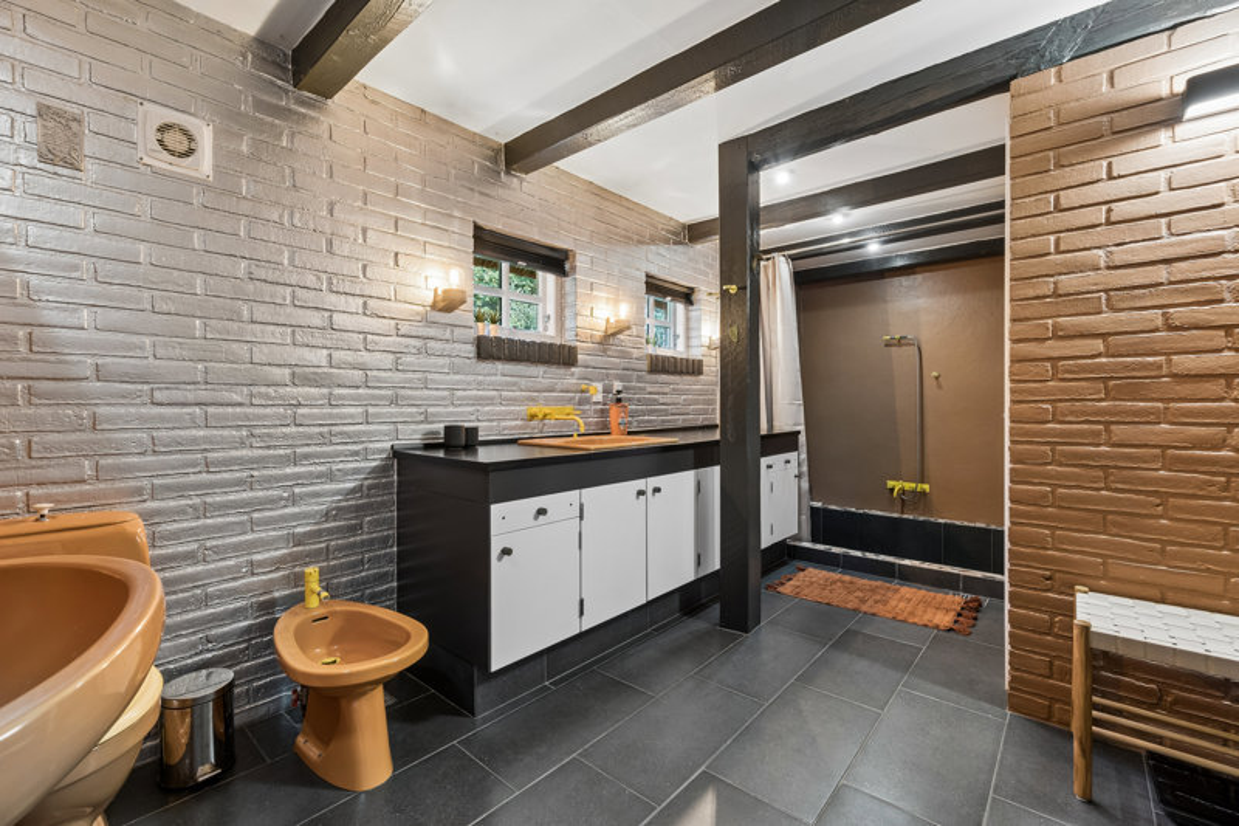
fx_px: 516
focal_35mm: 15
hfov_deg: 100.4
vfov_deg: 77.3
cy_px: 413
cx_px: 620
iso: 200
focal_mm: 10
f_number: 8
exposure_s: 1.3
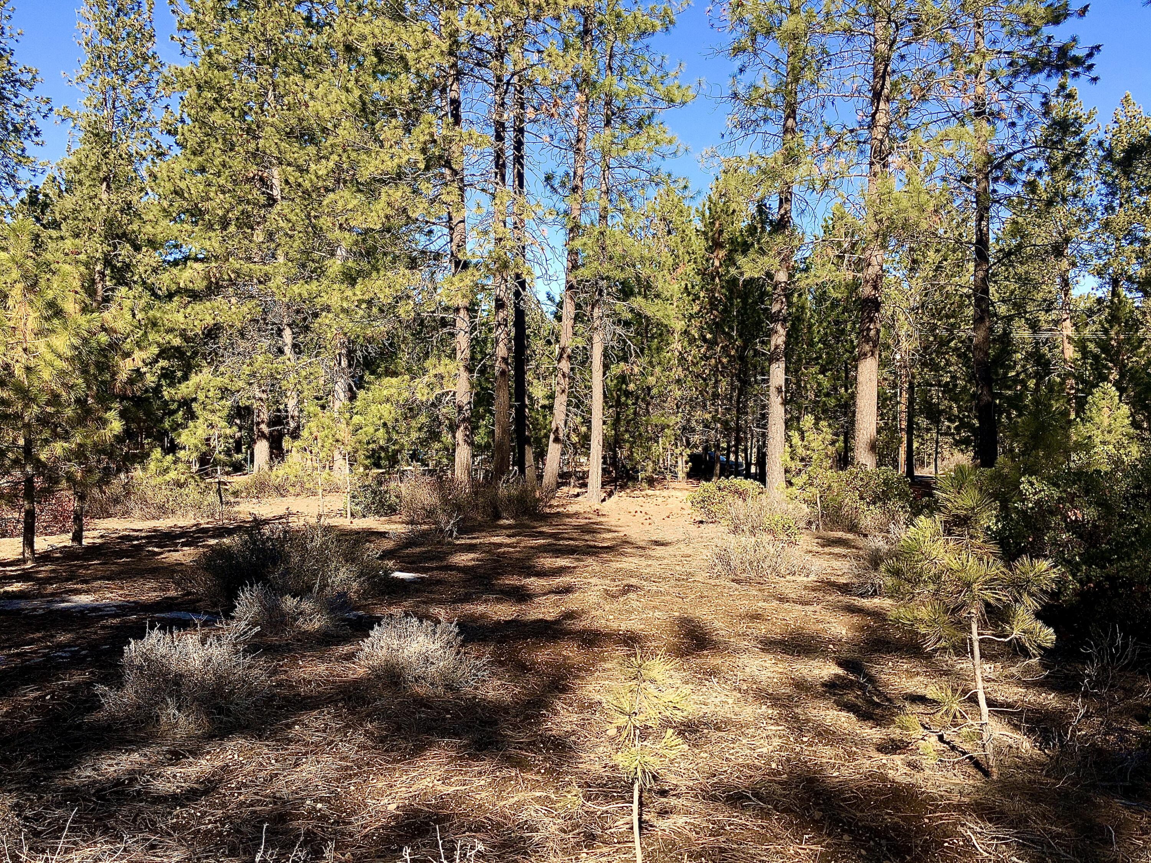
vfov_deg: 48.2
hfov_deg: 61.7
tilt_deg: +0.2
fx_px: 964
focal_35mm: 29
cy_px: 432
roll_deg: +0.6
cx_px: 576
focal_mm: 4.15
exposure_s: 1/630
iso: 25
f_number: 2.2
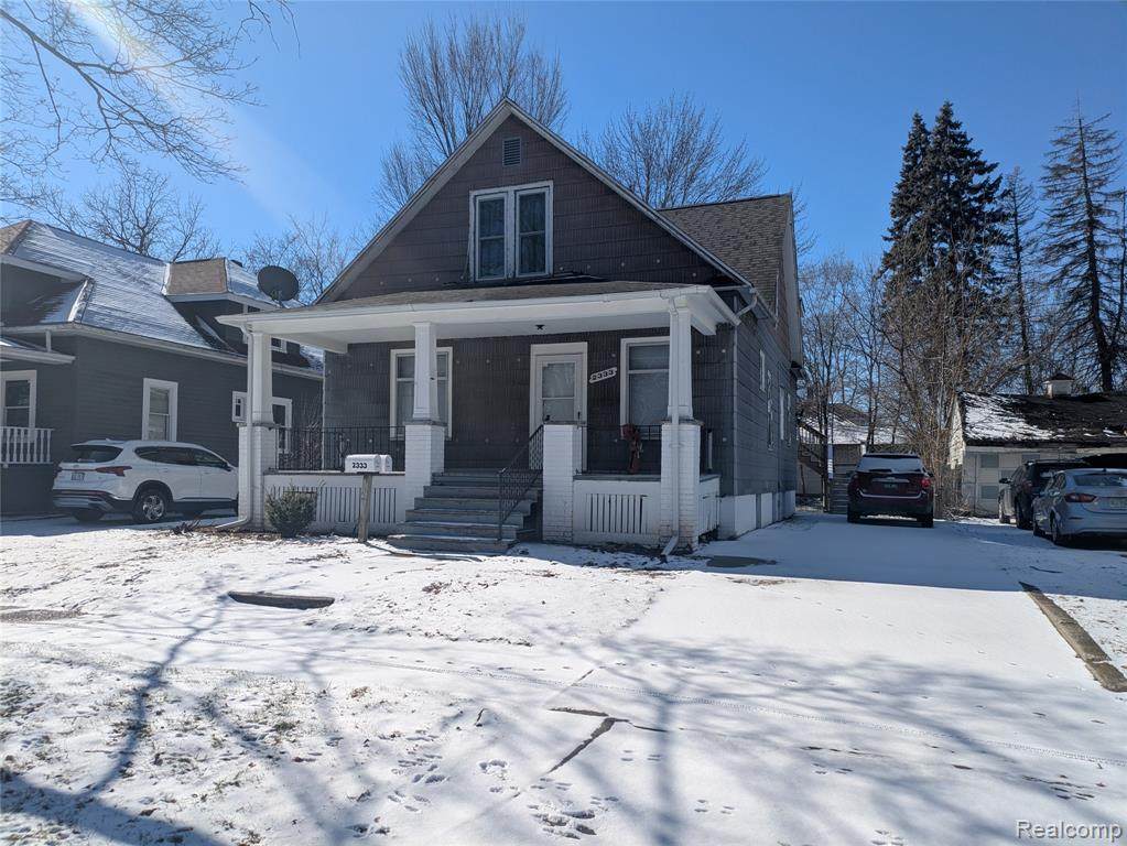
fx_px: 814
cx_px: 564
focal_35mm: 25
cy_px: 423
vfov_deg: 54.9
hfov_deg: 69.4
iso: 44
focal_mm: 5.43
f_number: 1.89
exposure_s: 1/3226
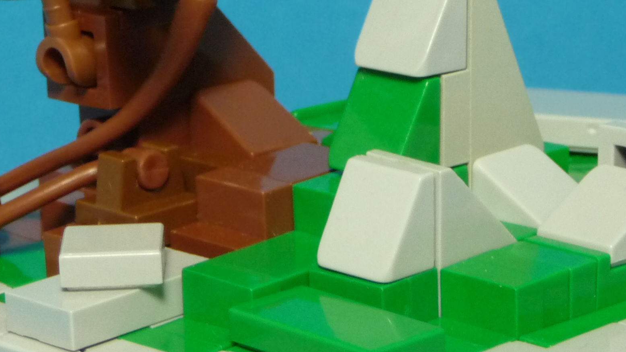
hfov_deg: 12.4
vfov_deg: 7.0
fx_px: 2888
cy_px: 283
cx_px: 380
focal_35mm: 174
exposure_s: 1/40
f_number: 4.6
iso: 320
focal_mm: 12.2
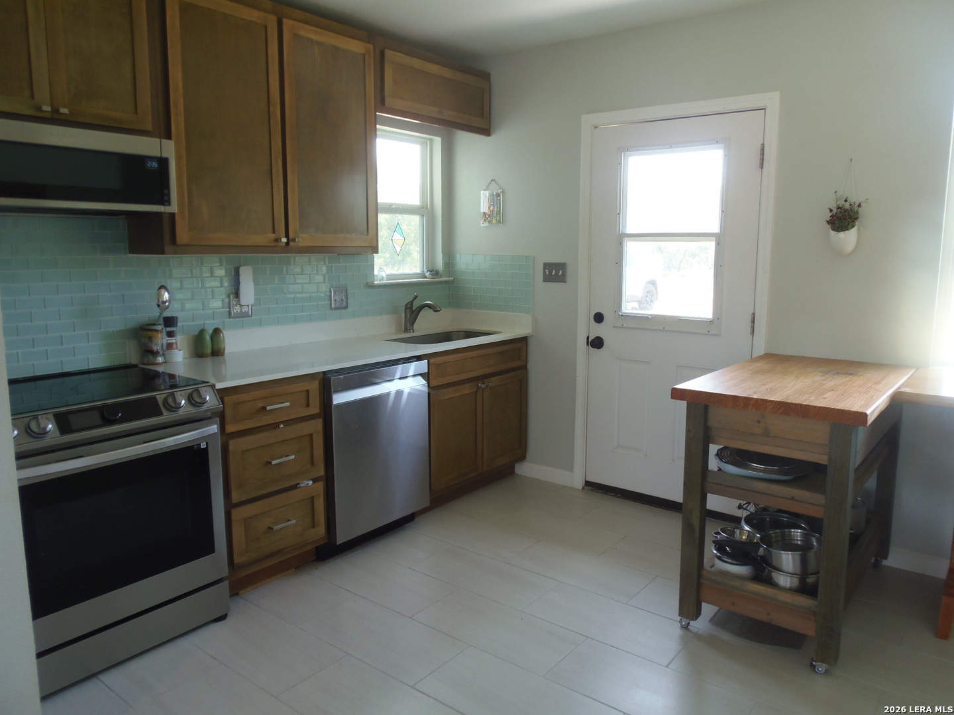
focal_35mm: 24
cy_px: 358
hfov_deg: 71.6
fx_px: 661
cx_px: 477
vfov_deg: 56.8
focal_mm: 4.3
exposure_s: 1/30
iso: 80
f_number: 2.9
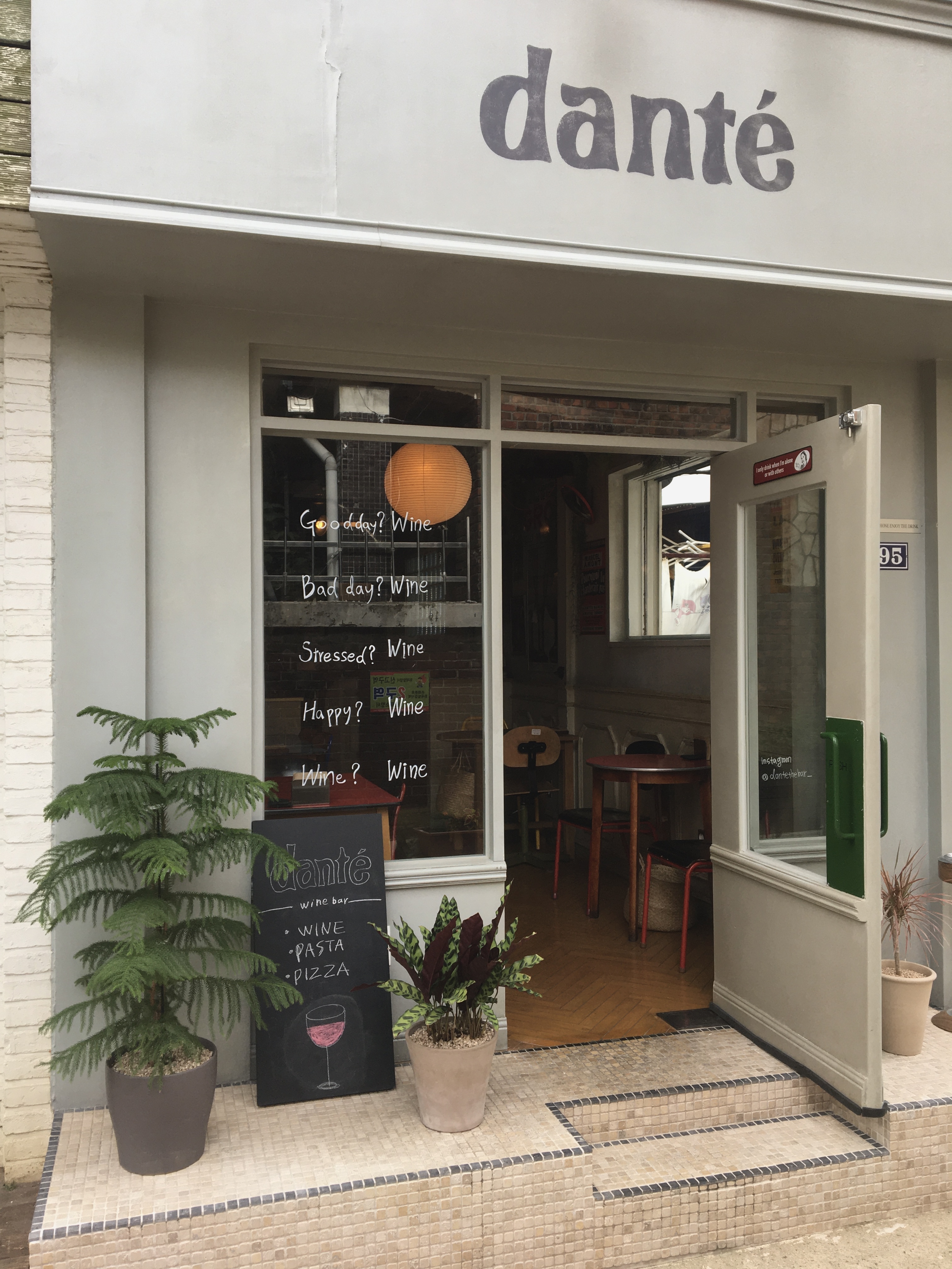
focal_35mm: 29
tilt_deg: +0.8
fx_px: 1063
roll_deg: -0.8
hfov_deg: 48.2
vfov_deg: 61.7
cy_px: 634
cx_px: 476
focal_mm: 4.15
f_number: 2.2
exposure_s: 1/120
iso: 32
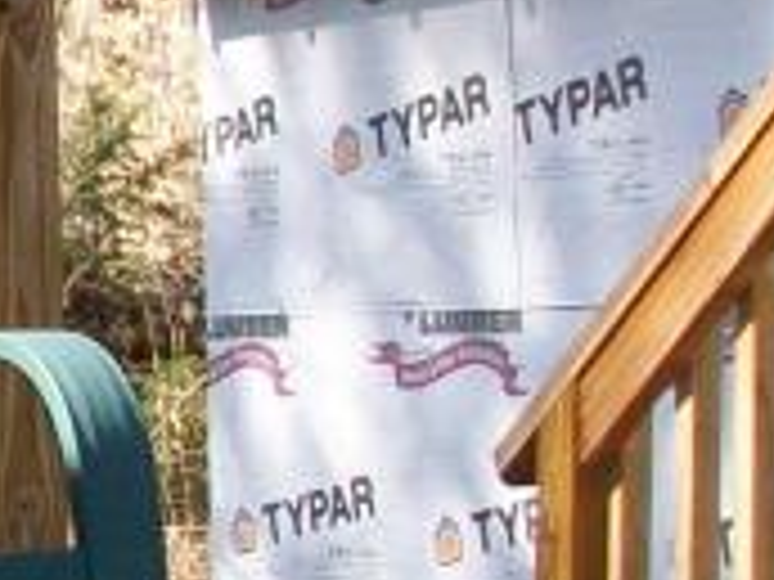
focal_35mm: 191
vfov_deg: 7.8
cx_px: -693
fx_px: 4271
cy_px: 468
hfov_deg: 9.7
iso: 64
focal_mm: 5.7
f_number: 2.8
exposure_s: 1/200
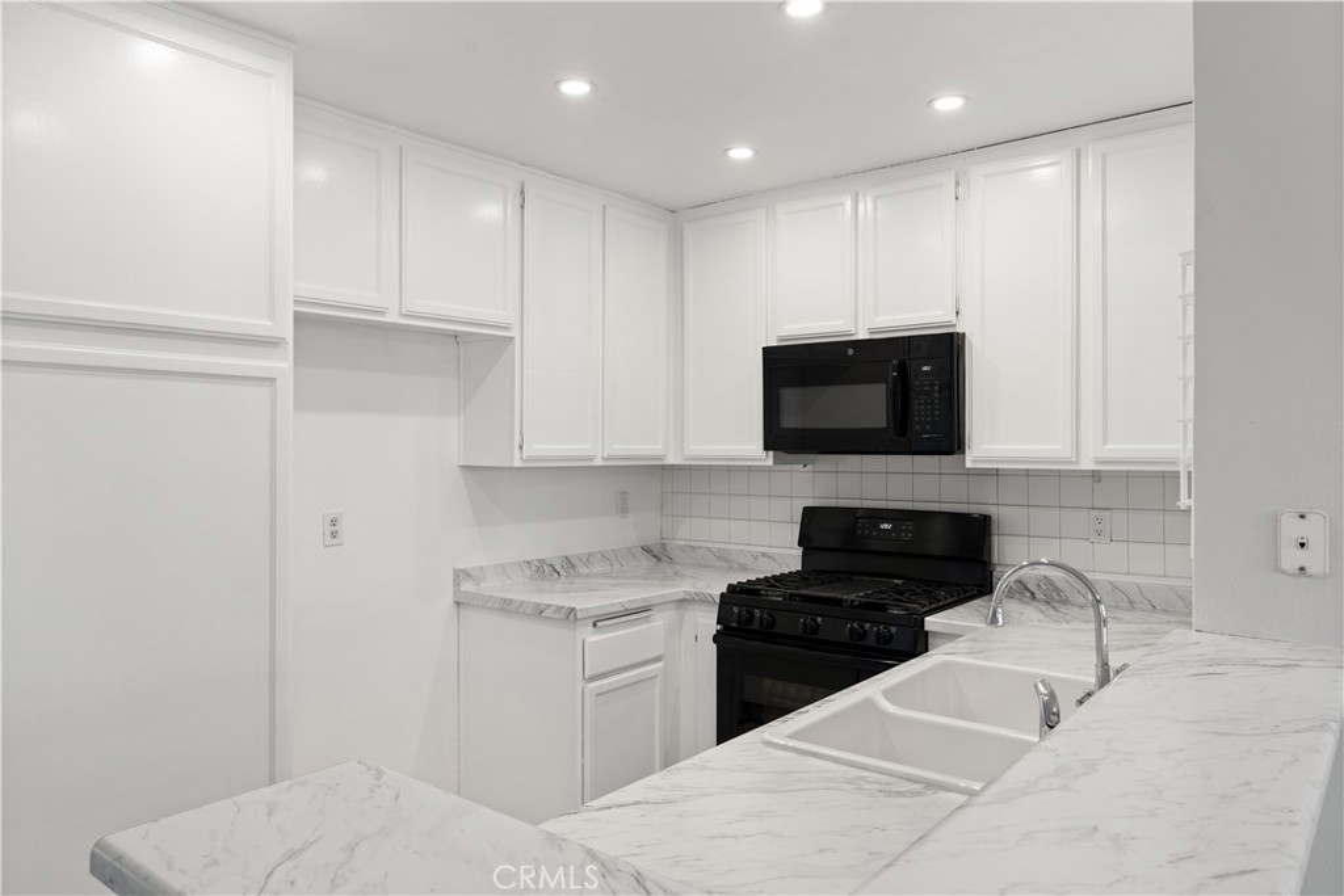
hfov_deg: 71.5
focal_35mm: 25
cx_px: 672
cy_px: 448
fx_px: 933
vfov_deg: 51.3
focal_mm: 25
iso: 320
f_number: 8
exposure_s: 1/8
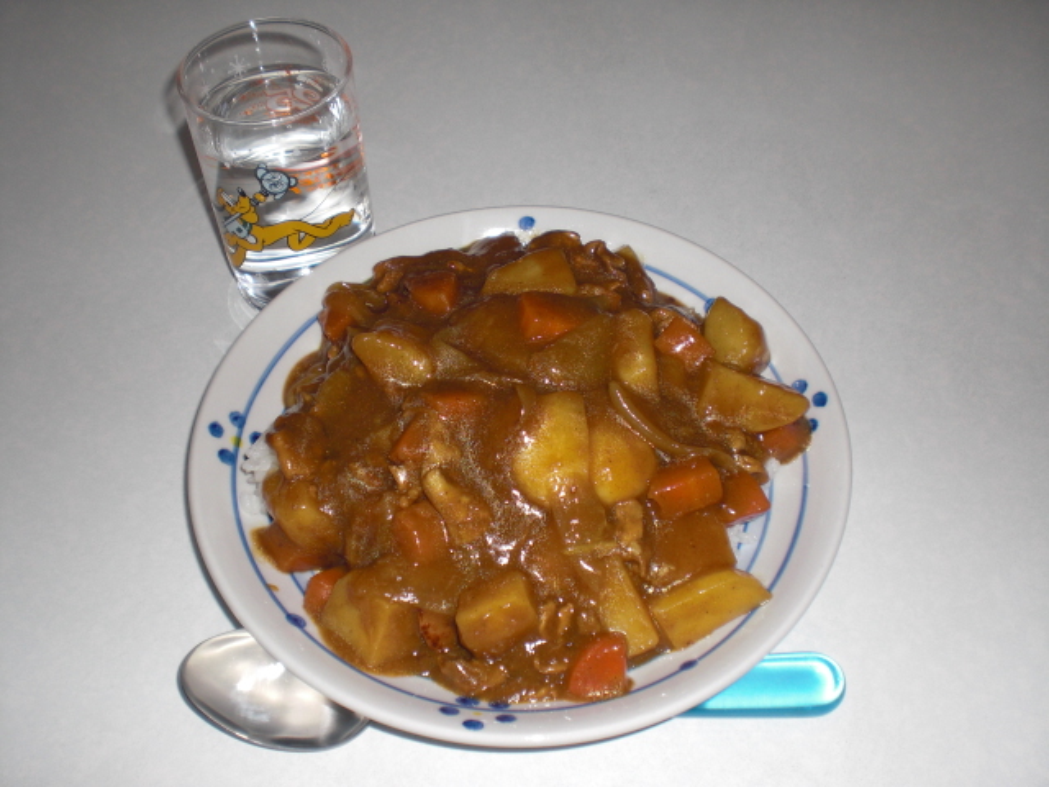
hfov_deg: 49.0
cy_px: 394
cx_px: 524
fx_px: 1152
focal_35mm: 38
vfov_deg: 37.7
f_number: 3.1
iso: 64
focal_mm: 6.3
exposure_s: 1/60
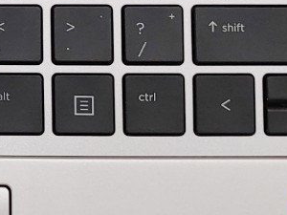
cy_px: 12
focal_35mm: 125
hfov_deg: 14.9
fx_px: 1036
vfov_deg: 11.8
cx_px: -114
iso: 50
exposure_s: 1/142
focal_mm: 4.36
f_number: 1.8
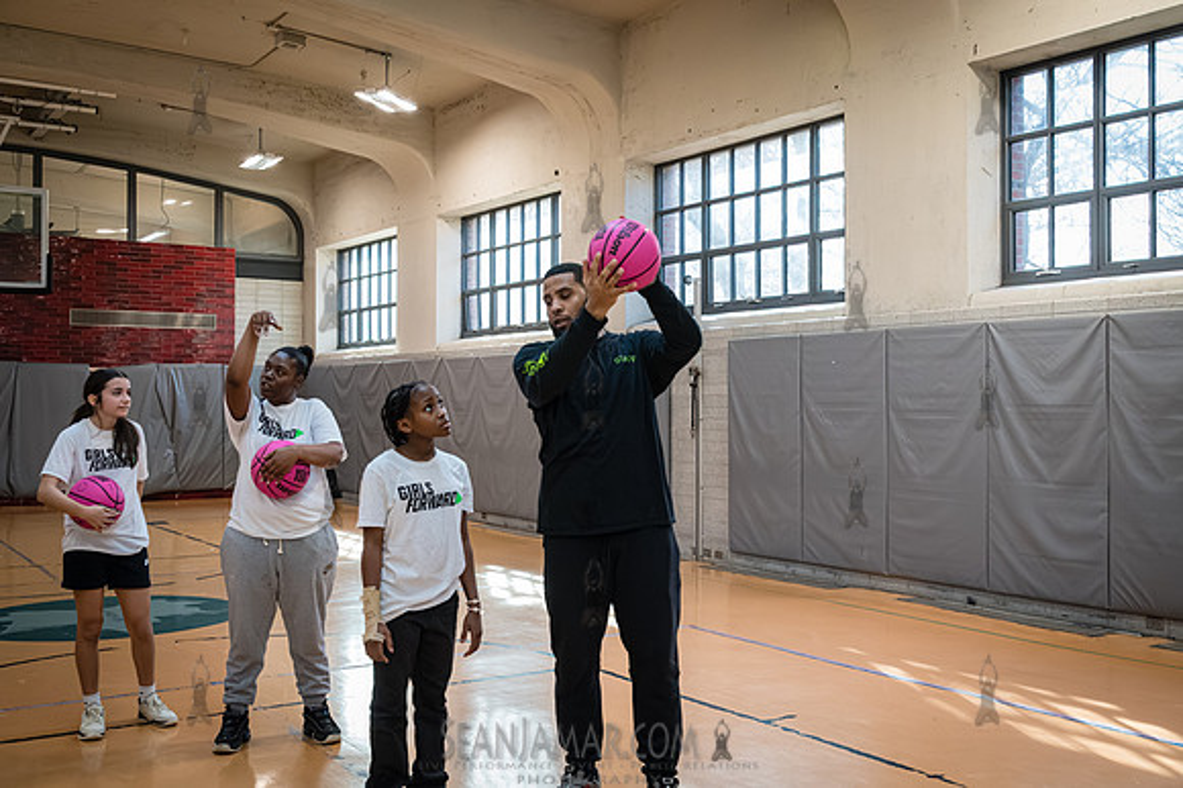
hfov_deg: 52.6
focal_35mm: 36
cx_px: 592
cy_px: 394
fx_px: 1197
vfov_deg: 36.4
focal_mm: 35
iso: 8000
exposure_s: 1/1000
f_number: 4.5
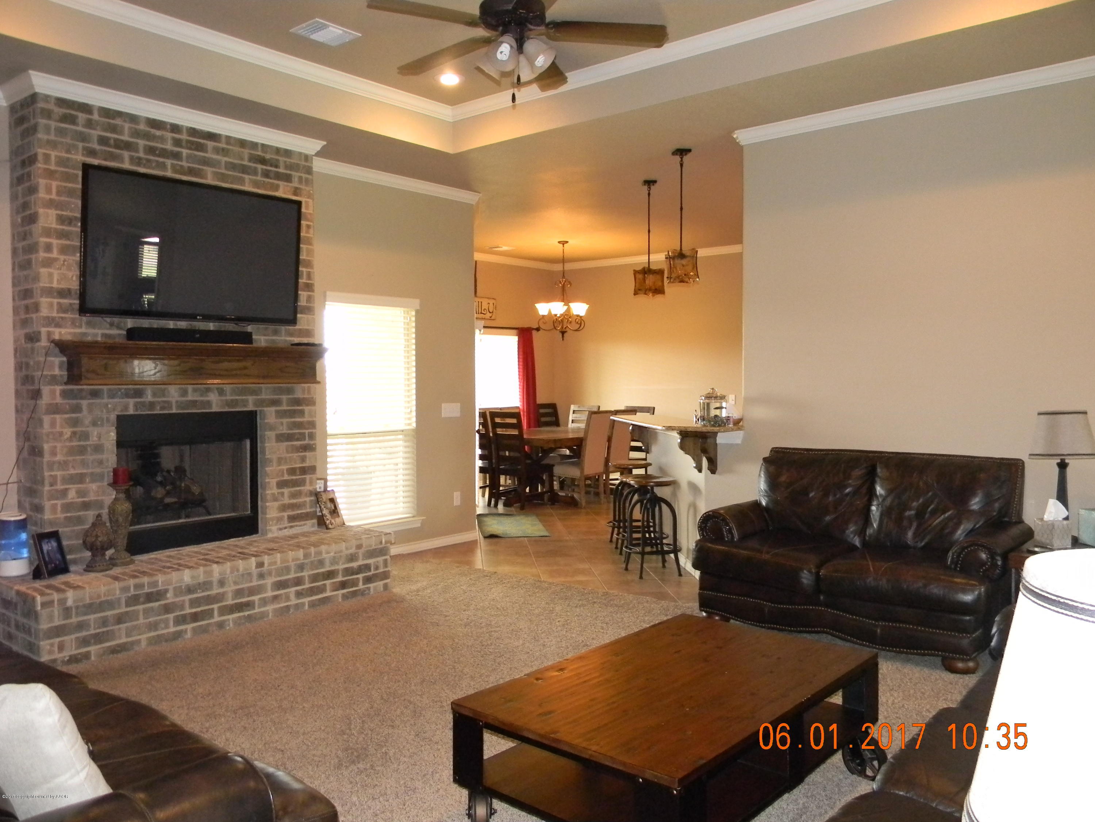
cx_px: 548
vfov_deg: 49.7
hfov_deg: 63.4
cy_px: 411
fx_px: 886
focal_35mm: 28
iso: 400
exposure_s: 1/20.3
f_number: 3.5
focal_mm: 5
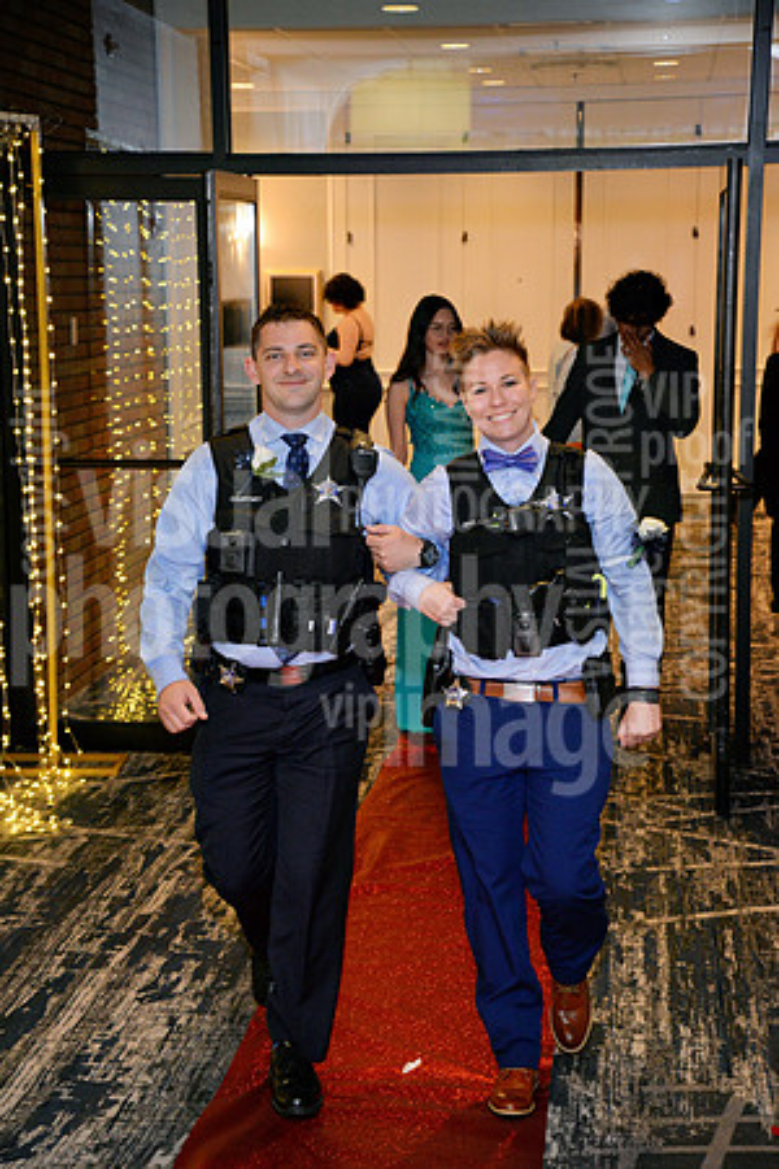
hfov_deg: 18.9
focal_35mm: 72
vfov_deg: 28.1
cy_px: 584
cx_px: 390
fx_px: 2337
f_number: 5.6
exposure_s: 1/125
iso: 3200
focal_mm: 72
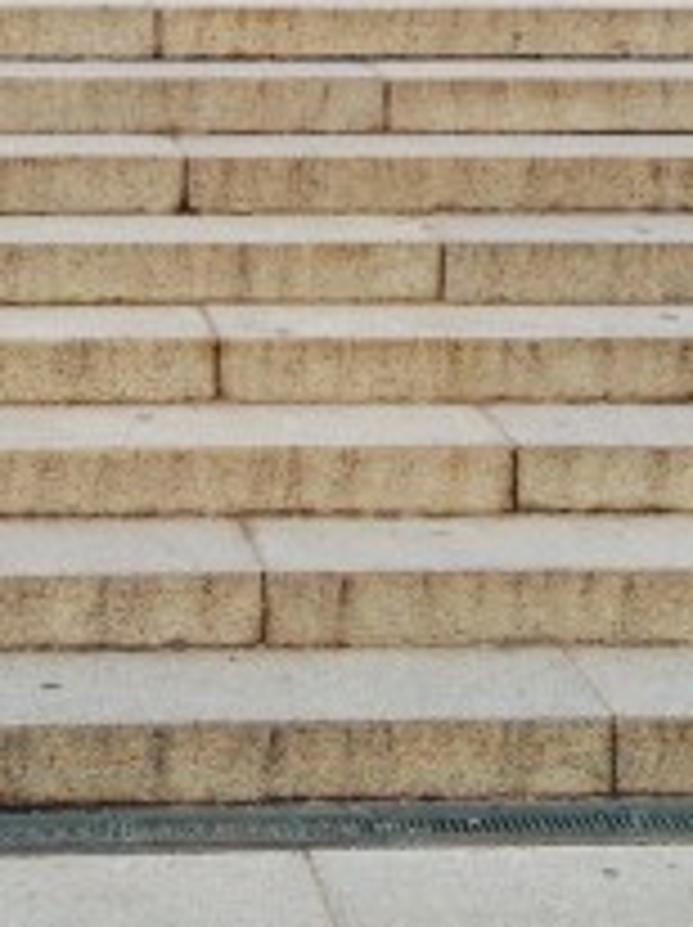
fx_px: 2916
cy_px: -122
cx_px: 144
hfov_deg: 13.5
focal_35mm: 109
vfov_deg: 17.4
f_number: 2.4
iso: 50
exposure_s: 1/174
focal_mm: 4.28
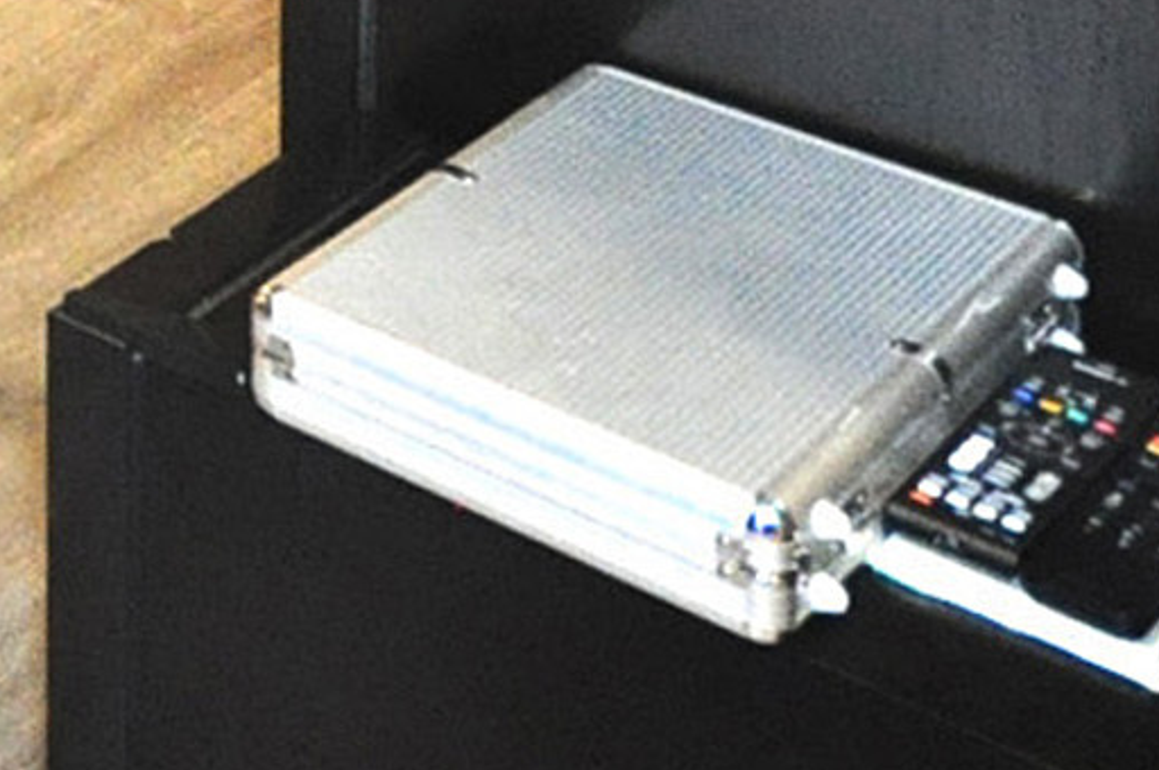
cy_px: -897
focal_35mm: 85
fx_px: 2733
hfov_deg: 15.6
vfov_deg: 13.2
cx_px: -1467
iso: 2000
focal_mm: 10
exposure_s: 1/50
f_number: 4
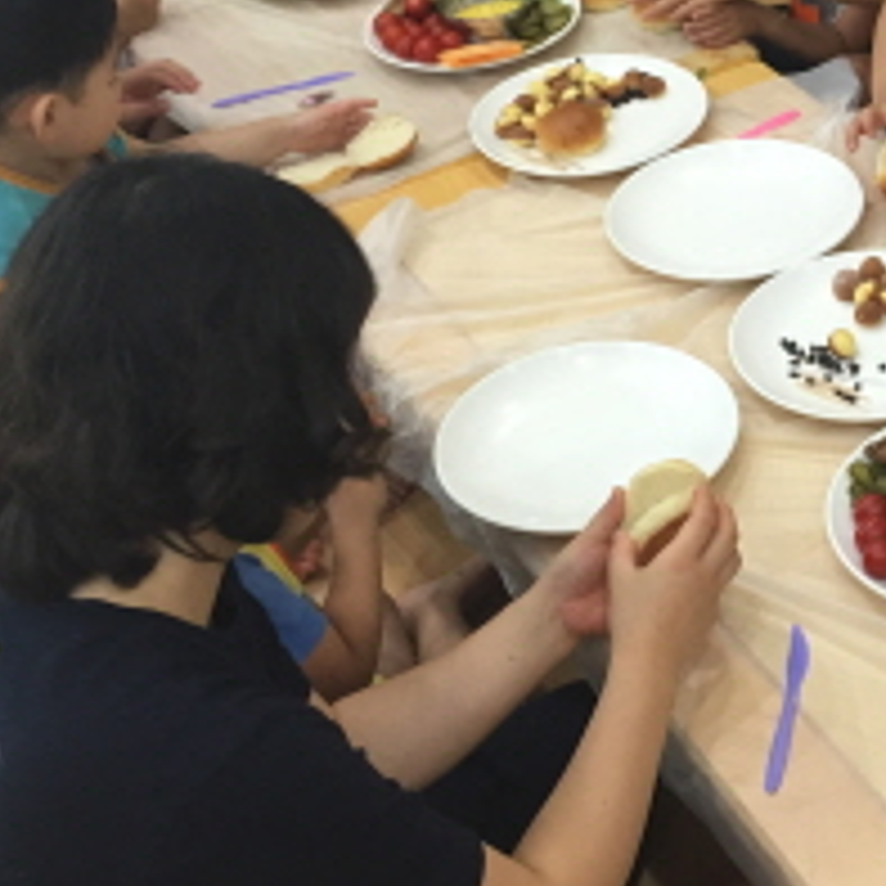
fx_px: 1882
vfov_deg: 26.3
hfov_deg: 25.4
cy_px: 299
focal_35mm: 65
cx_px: 846
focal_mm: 4.15
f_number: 2.2
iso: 100
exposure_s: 1/30
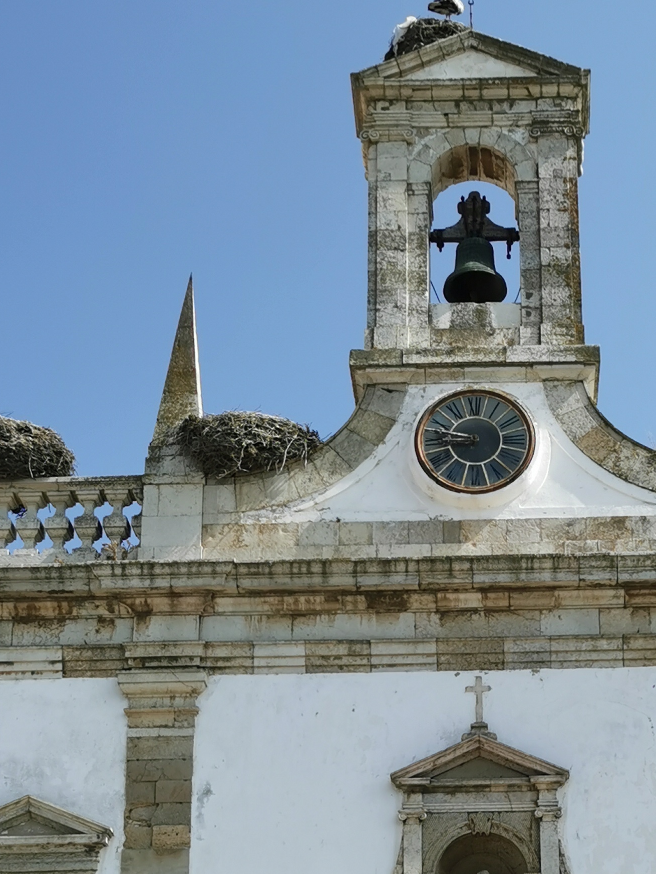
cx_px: 478
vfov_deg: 26.2
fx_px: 1794
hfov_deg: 20.6
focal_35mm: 71
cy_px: 837
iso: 50
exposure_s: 1/3690
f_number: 1.6
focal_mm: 5.56
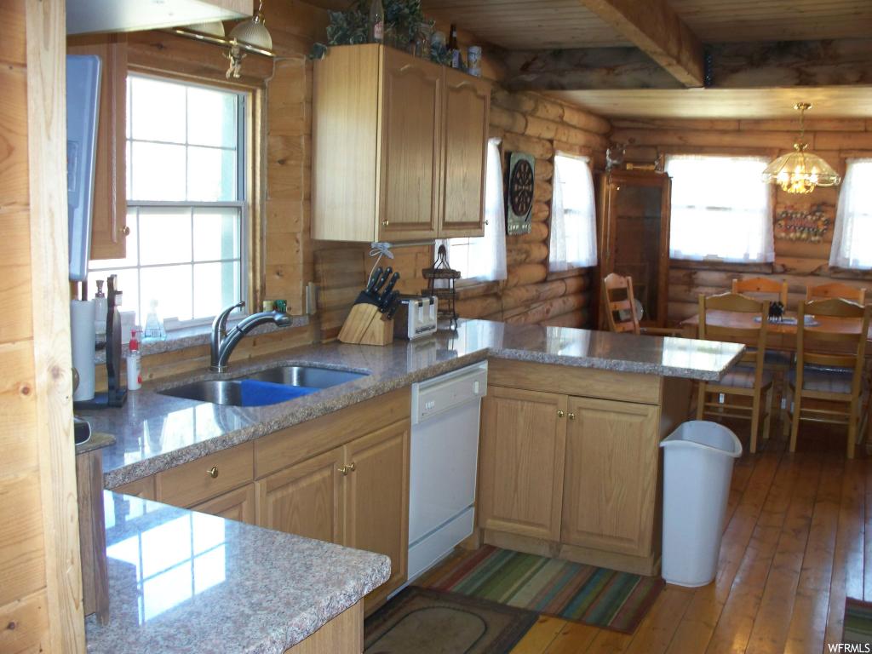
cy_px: 327
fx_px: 907
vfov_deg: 39.7
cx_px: 436
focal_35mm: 36
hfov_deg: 51.4
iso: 200
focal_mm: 7.54
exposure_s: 1/40
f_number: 2.8
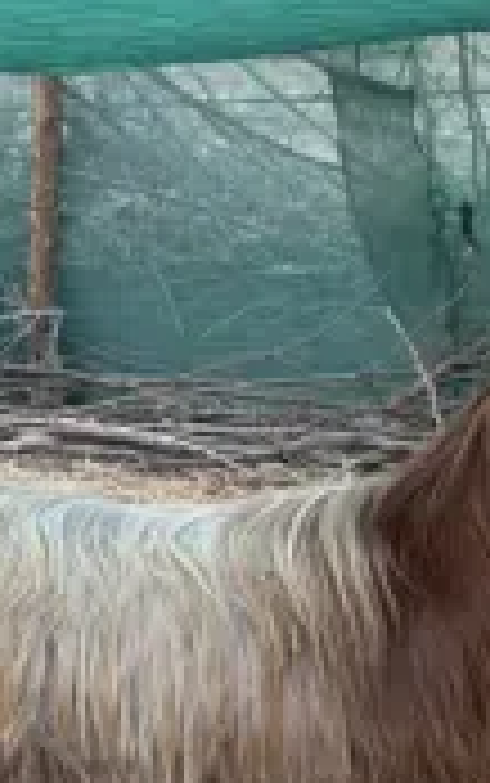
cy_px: 666
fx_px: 4010
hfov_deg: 7.0
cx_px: 310
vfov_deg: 11.1
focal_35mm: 188
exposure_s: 1/85
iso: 200
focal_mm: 9
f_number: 2.8
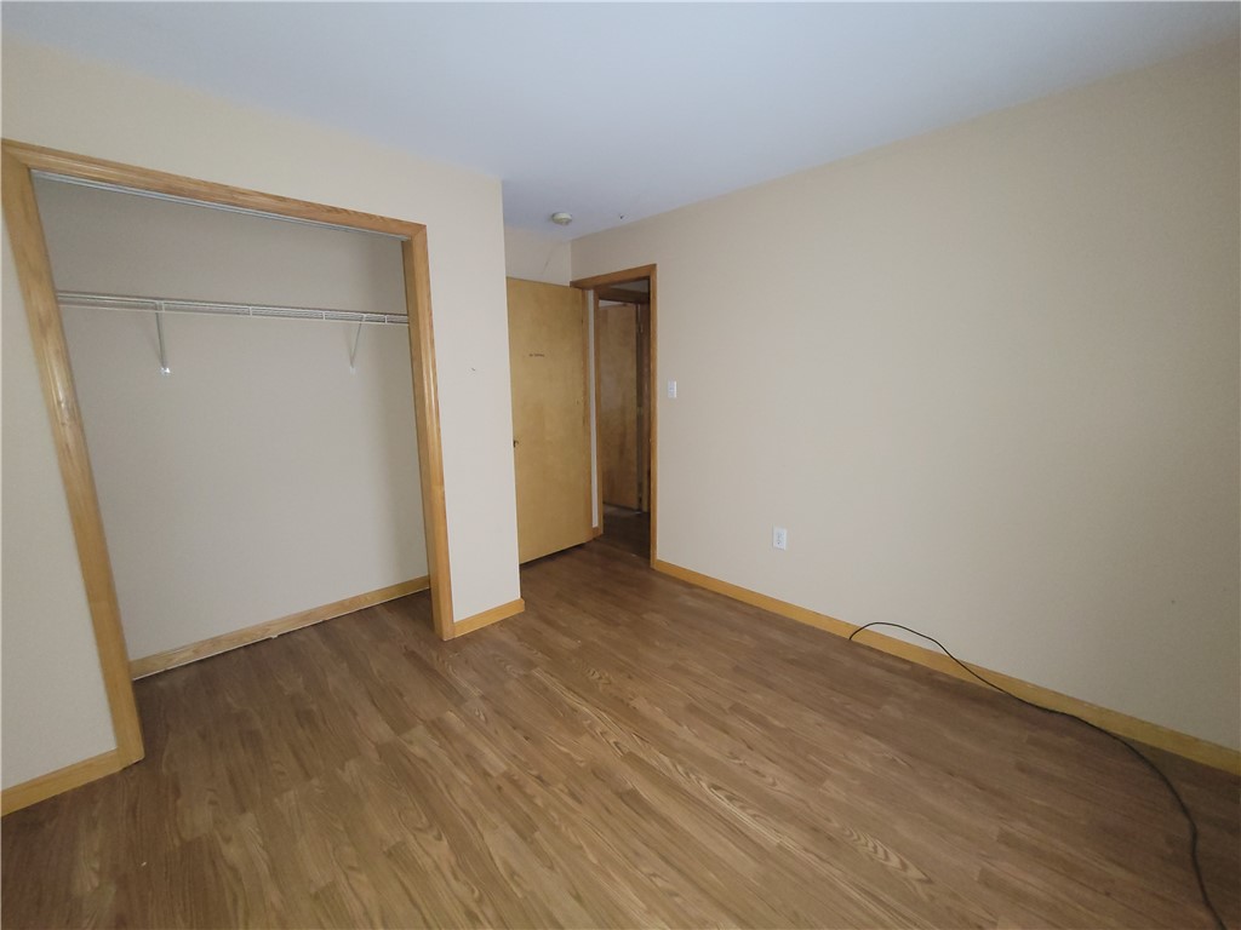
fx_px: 466
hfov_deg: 106.2
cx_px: 620
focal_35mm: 13
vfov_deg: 89.9
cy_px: 465
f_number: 2.2
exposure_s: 1/60
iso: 400
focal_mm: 2.2
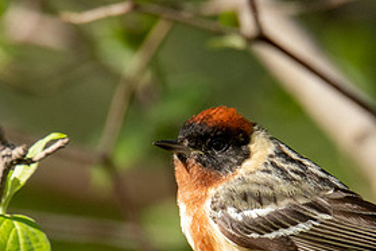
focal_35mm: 2259
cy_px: 196
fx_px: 23592
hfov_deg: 0.9
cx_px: 218
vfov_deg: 0.6
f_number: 8
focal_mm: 600
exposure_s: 1/800
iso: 1000
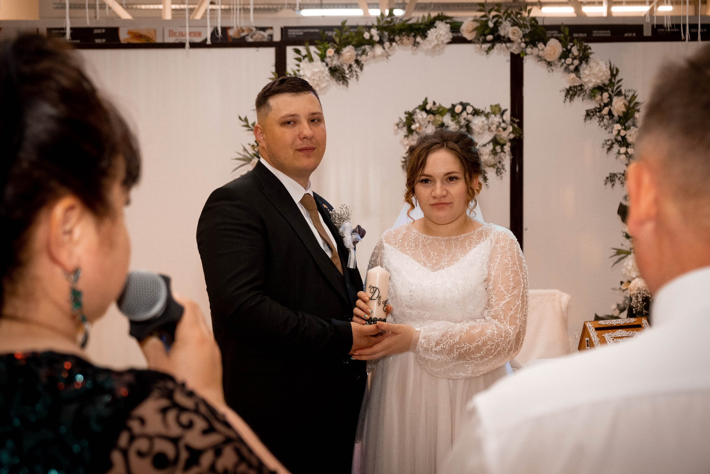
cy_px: 237
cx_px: 319
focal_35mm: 53
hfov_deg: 37.8
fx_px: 1037
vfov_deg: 25.7
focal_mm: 31.5
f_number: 3.6
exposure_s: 1/160
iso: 2000
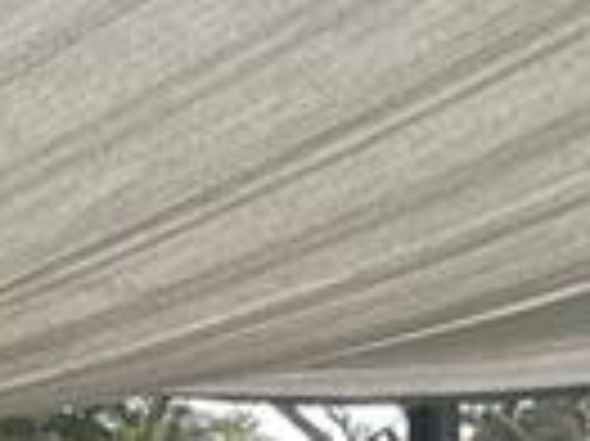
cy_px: 1179
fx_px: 4070
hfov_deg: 7.7
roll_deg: +1.0
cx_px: 1428
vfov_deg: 5.9
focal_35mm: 239
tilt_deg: -7.3
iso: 32
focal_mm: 5.1
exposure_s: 1/244
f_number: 1.6
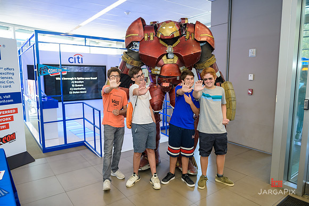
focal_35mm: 24
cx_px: 154
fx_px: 206
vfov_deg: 53.2
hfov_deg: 73.7
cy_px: 103
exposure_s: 1/125
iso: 800
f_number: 3.2
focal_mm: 24
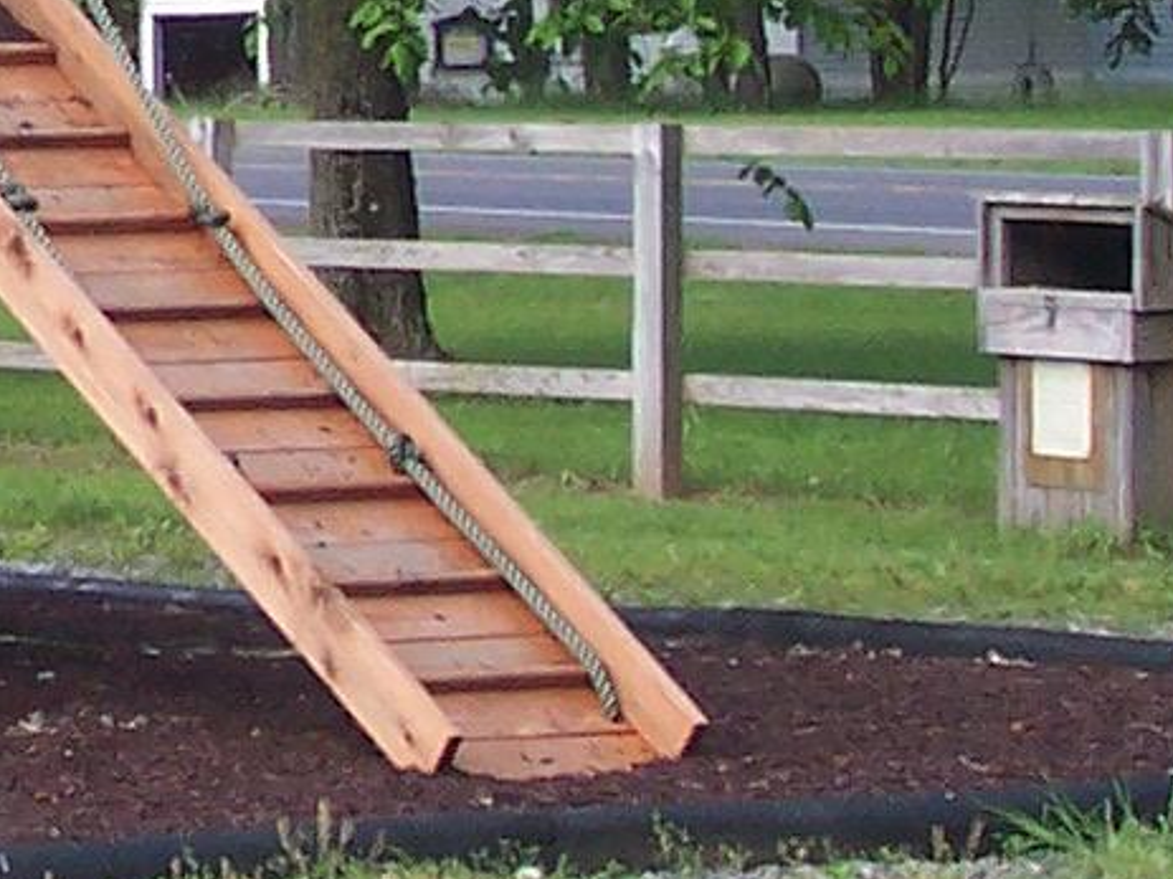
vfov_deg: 5.9
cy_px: -276
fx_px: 8469
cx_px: -595
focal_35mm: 250
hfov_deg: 7.8
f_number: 3.4
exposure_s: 1/500
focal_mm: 8.6
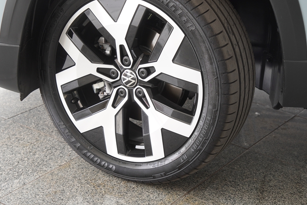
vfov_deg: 18.2
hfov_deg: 27.1
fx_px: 637
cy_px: 76
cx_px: 138
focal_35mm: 75
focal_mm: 37
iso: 125
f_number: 4
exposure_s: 1/60
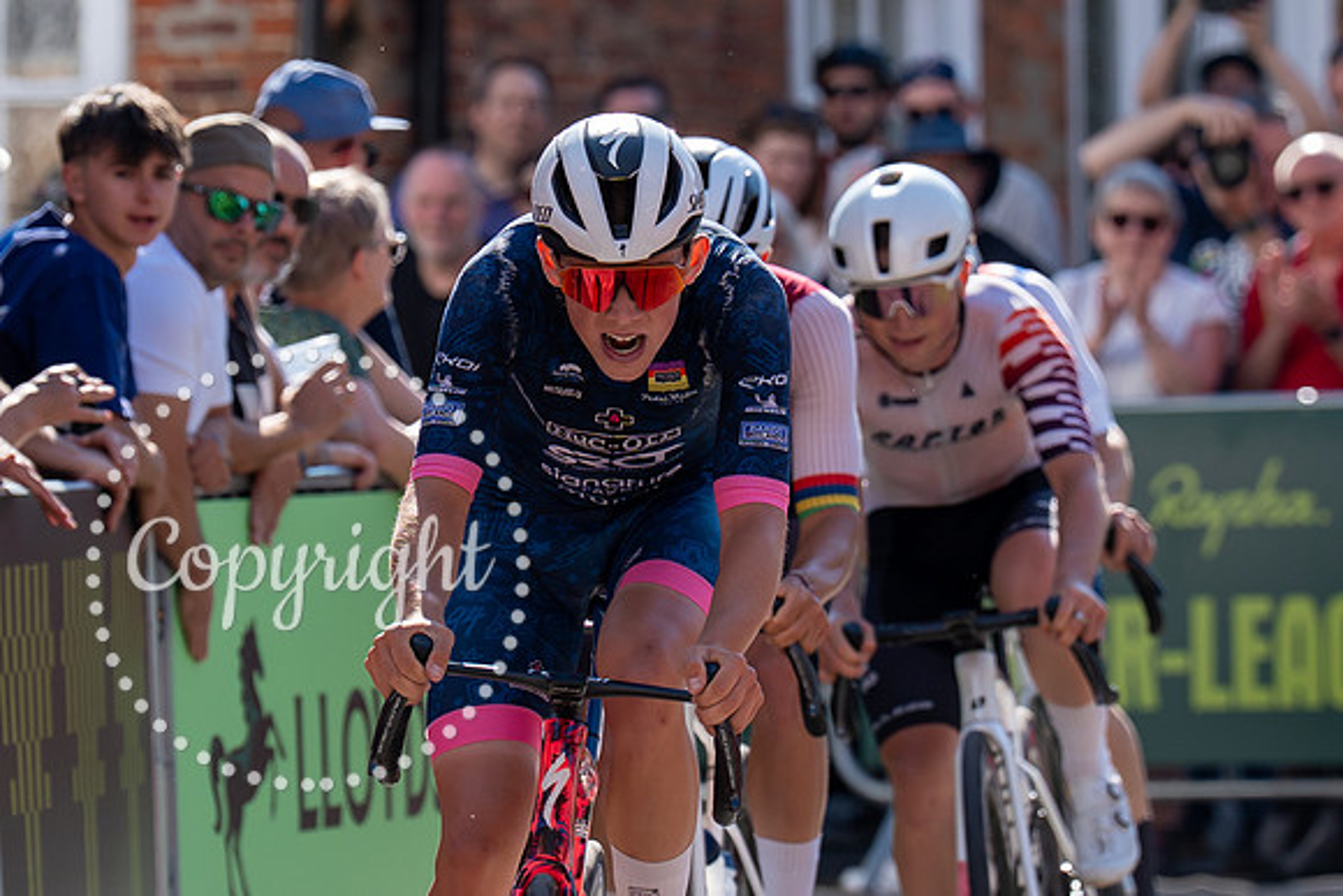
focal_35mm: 442
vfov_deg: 3.1
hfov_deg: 4.7
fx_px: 16492
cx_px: 679
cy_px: 607
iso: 125
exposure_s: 1/1000
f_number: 3.5
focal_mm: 157
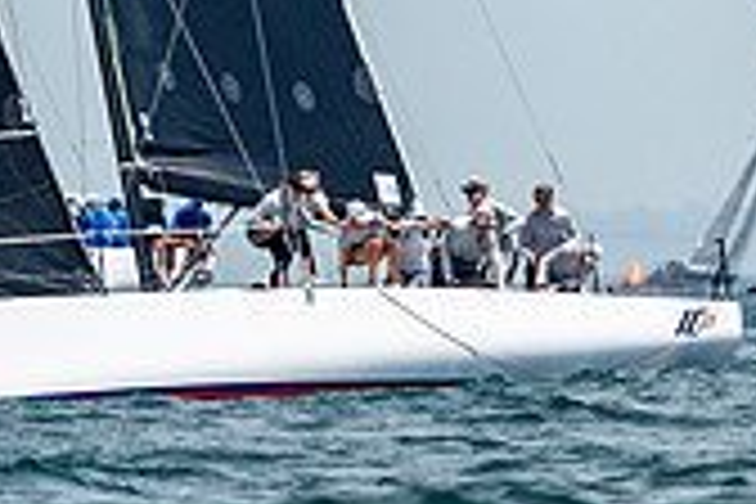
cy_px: -255
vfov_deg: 0.9
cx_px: 851
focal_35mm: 1448
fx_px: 30406
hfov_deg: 1.4
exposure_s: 1/3200
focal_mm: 400
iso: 400
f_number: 5
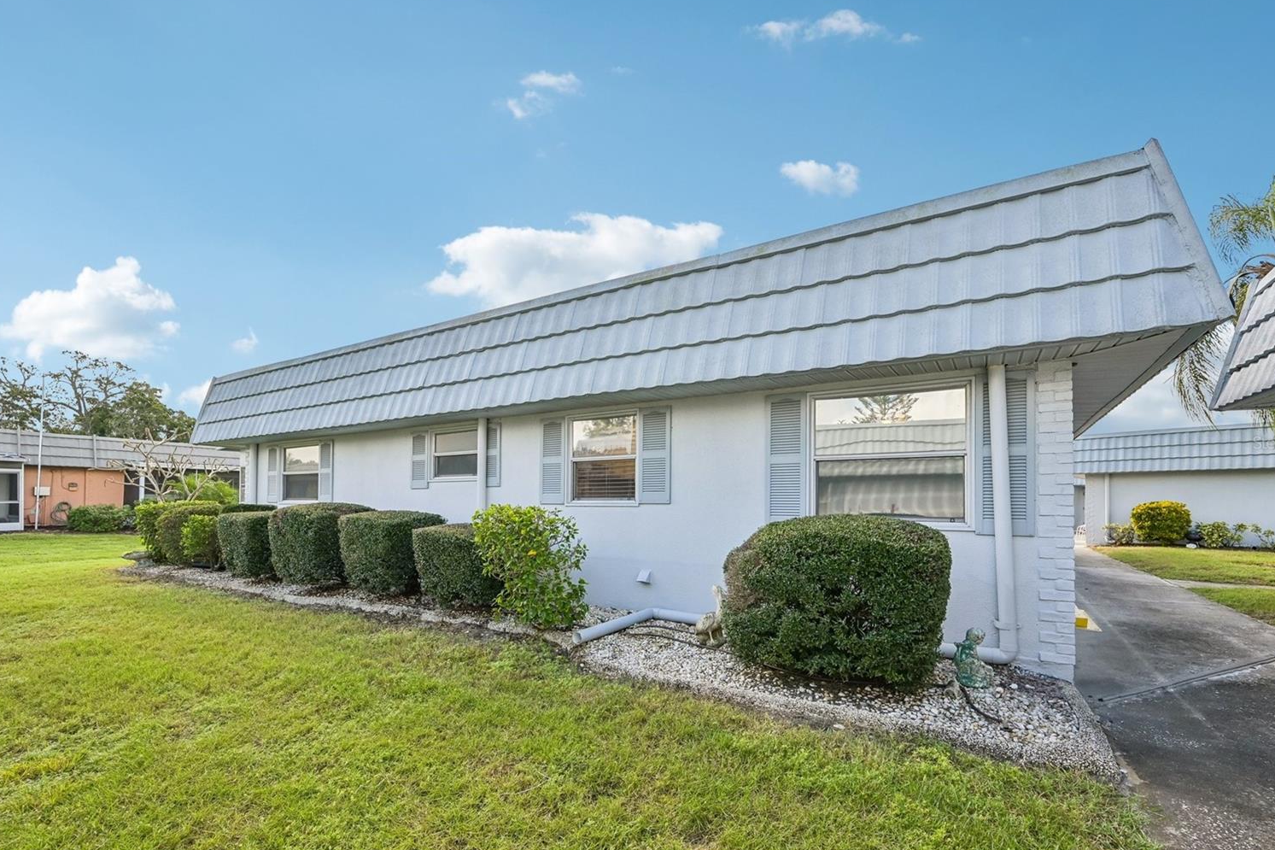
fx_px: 531
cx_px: 646
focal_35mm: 15
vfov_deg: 77.3
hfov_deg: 100.4
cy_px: 443
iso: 400
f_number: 8
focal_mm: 14
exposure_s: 1/400
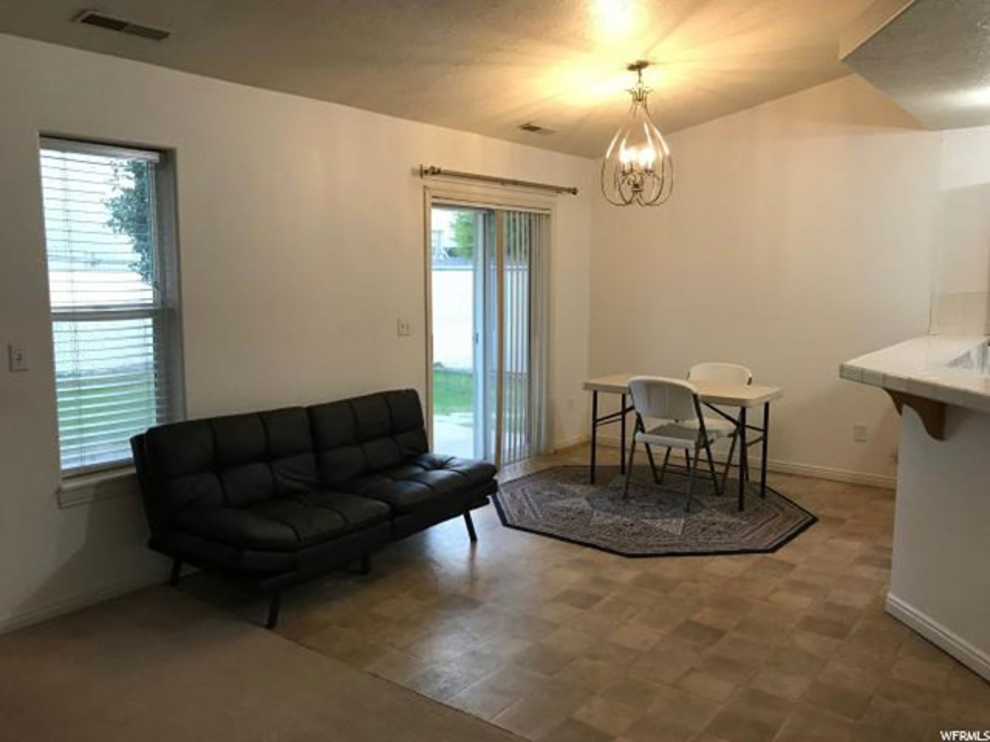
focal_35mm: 28
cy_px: 371
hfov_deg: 63.4
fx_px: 801
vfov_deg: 49.7
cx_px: 495
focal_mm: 3.99
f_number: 1.8
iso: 40
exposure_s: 1/20
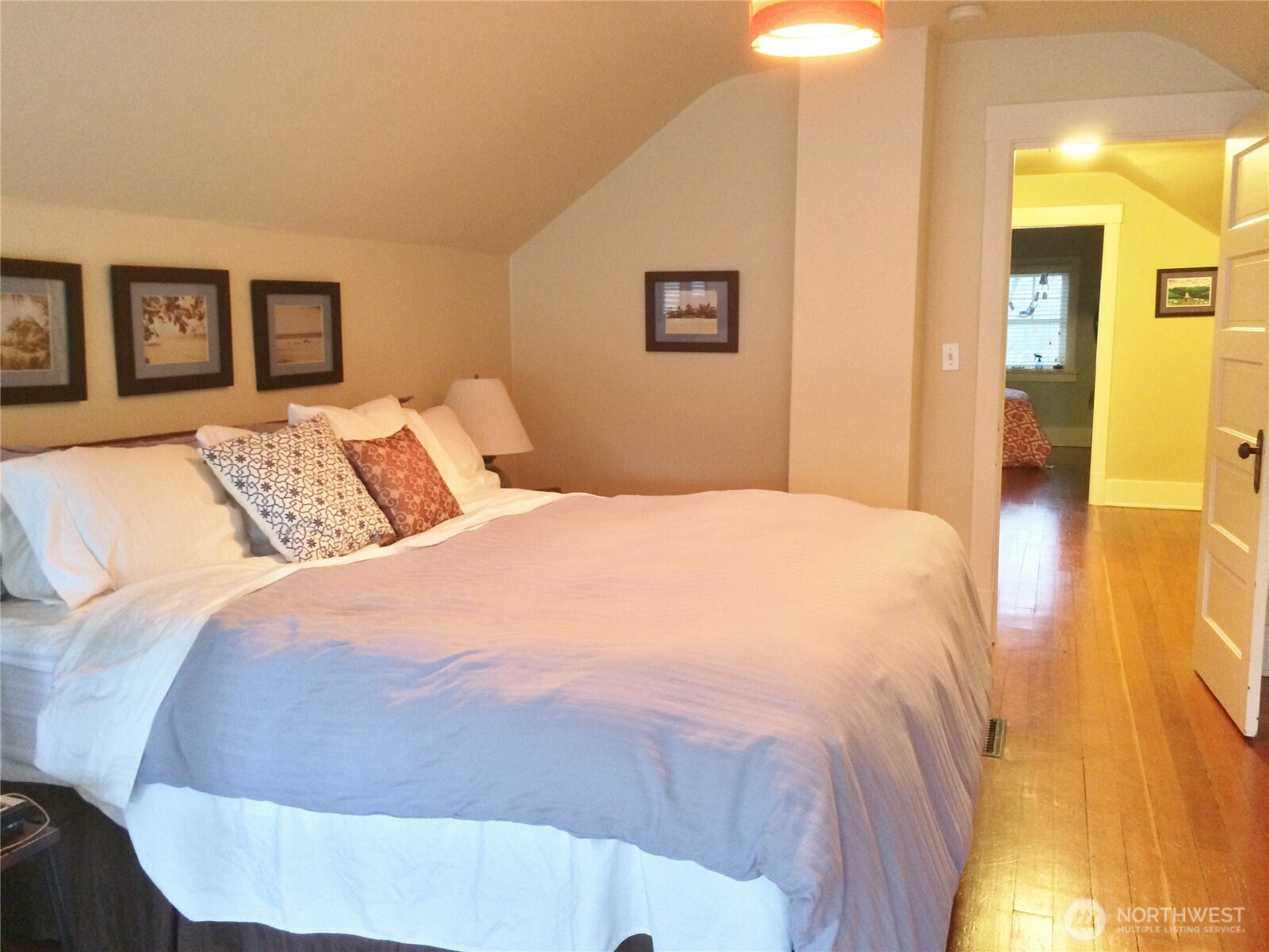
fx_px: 1100
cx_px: 634
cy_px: 476
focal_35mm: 30
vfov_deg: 46.8
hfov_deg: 60.0
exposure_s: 1/15
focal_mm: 4.12
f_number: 2.2
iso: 400
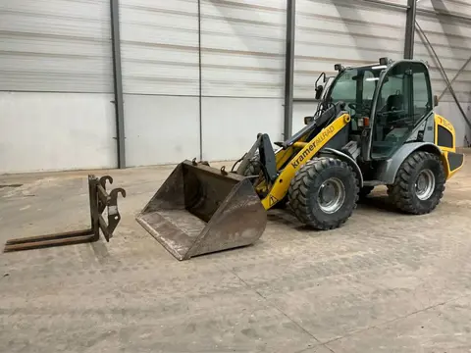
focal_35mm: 29
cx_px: 236
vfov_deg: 48.2
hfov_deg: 61.7
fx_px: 395
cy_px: 176
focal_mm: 3
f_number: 1.8
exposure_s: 1/60
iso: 200
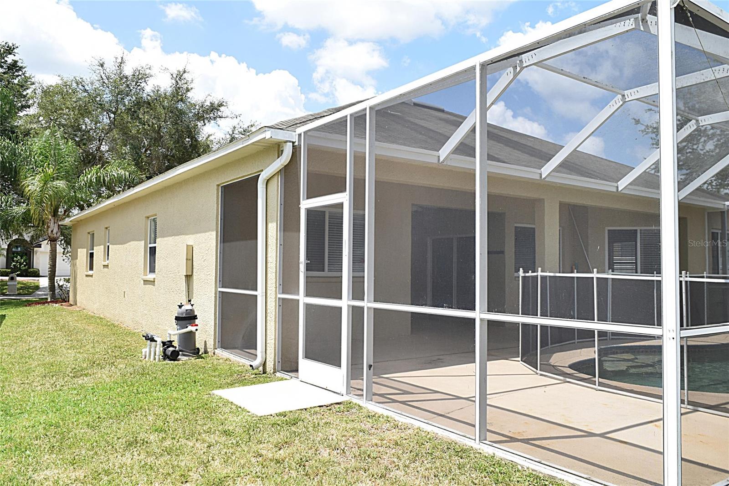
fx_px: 547
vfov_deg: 47.9
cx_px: 364
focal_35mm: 27
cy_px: 243
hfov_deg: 67.4
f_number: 11
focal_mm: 18
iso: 200
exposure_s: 1/160
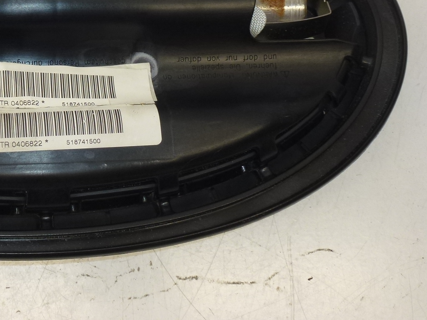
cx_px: 25
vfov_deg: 19.7
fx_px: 901
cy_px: 14
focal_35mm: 73
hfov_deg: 25.6
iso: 160
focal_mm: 6.8
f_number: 3.8
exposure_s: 1/60
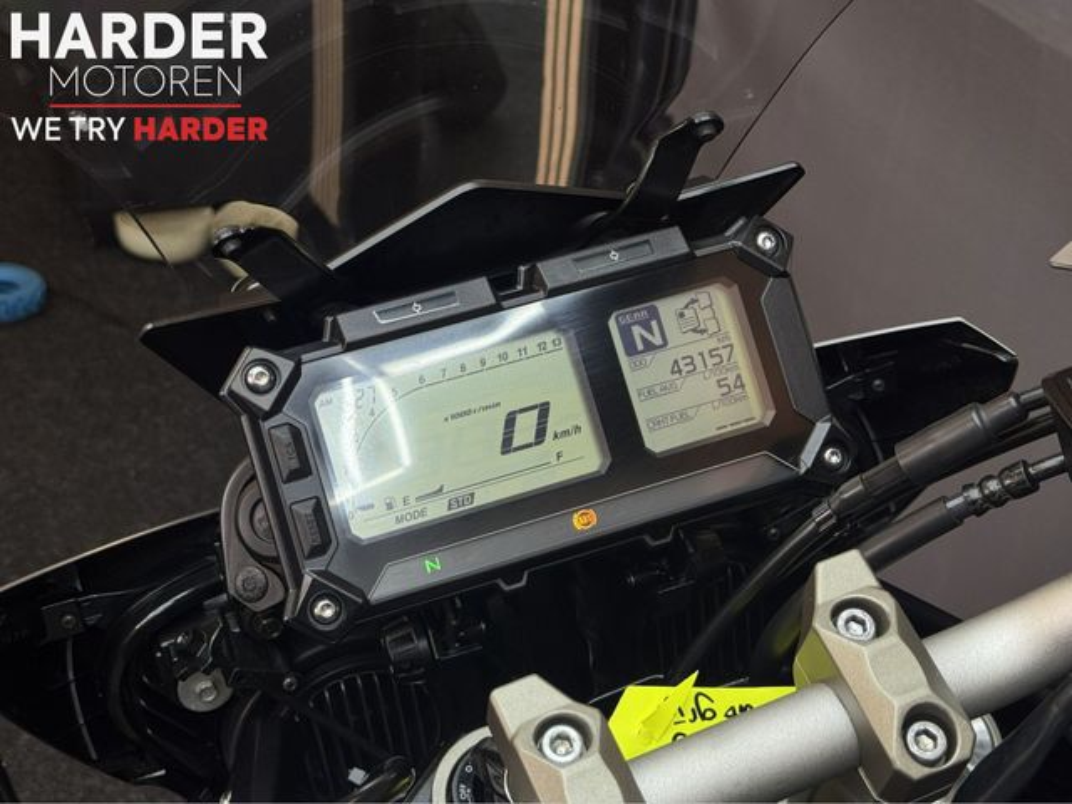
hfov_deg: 39.7
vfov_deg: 30.3
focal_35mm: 48
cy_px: 402
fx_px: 1486
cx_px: 536
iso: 80
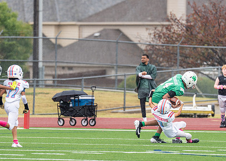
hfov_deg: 3.9
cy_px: 92
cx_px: 153
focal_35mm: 523
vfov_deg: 2.8
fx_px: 3356
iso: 400
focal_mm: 200
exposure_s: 1/1000
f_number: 2.8
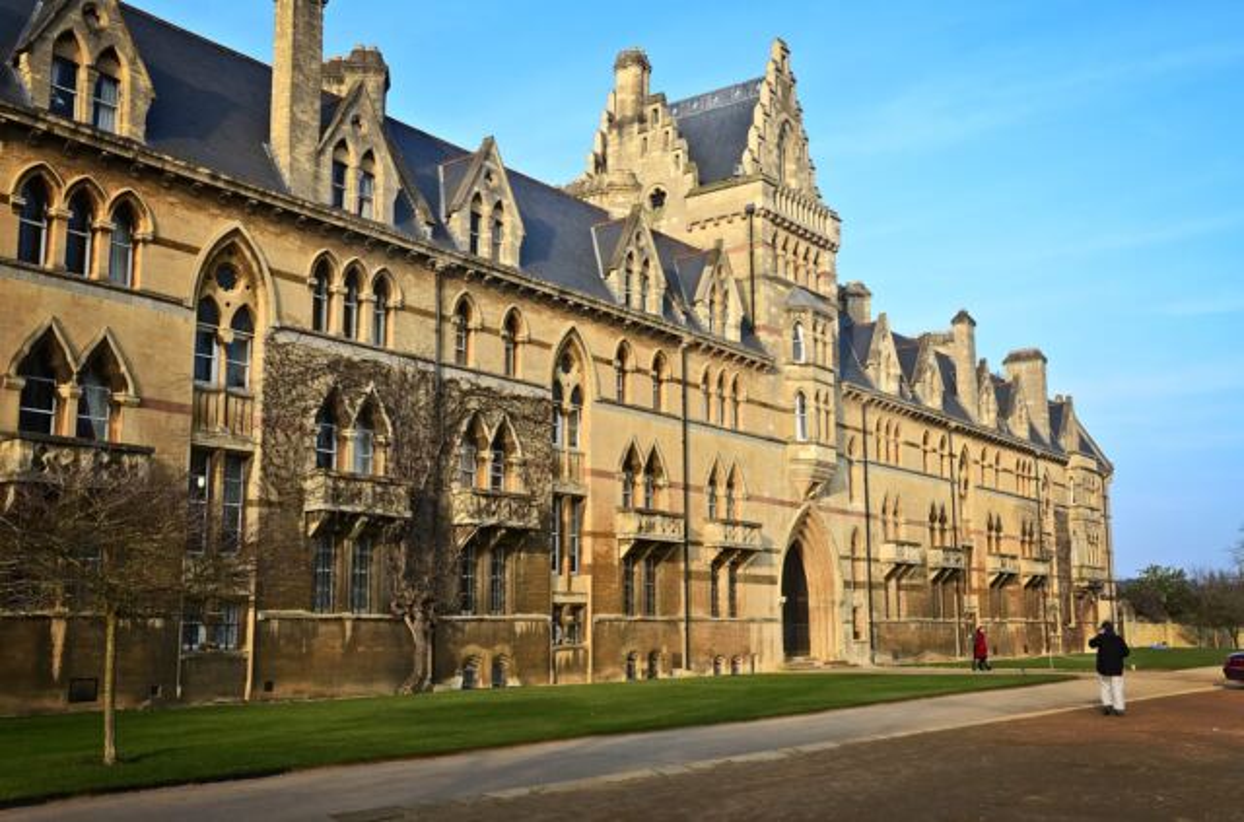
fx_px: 1241
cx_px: 622
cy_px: 411
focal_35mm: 36
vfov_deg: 36.7
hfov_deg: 53.3
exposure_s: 1/60
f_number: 16
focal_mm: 24
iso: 200
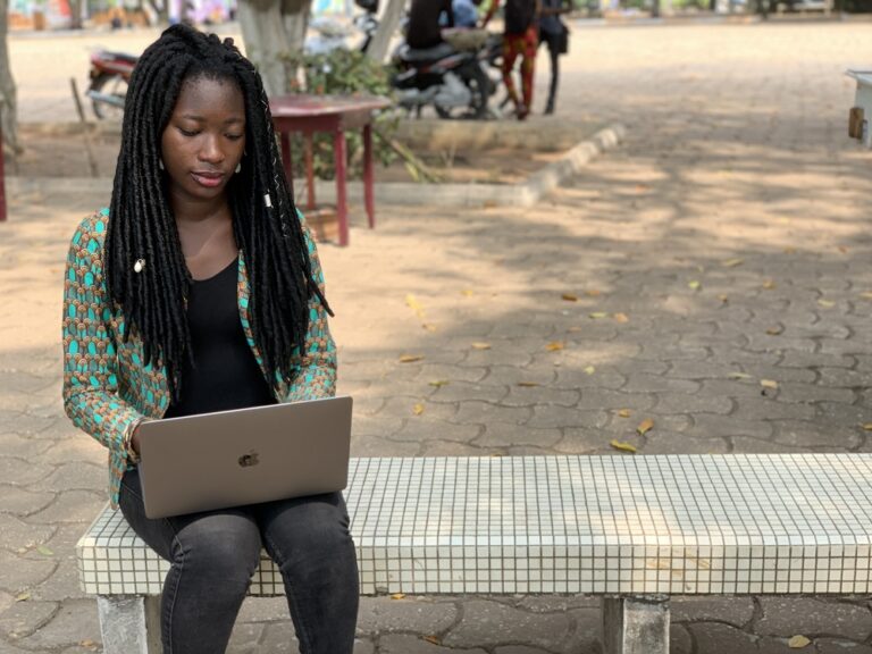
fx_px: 1310
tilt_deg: -12.1
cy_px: 327
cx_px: 436
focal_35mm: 52
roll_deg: +1.3
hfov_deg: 36.8
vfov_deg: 28.0
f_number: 2.4
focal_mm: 6
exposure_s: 1/122
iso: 25
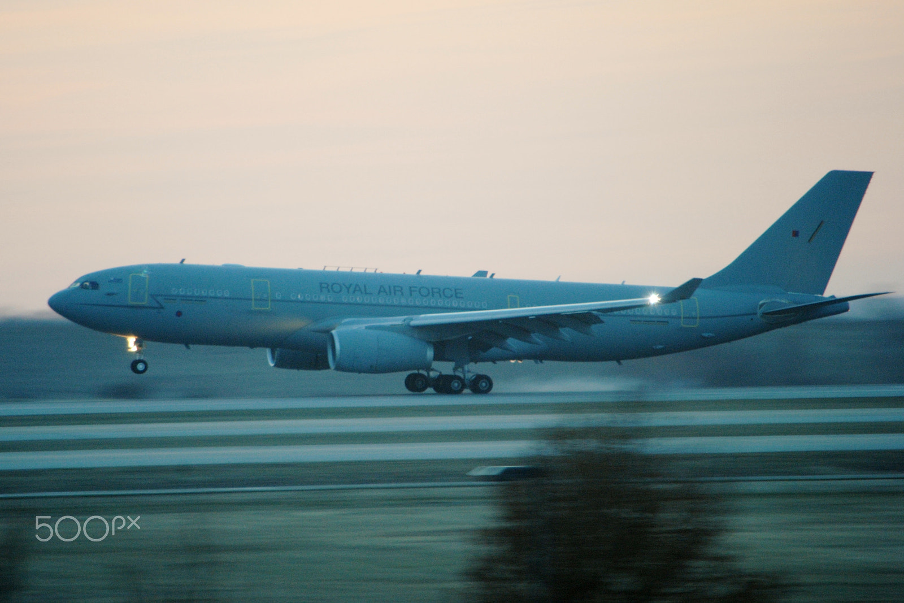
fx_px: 11300
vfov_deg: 3.1
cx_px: 452
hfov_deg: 4.6
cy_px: 302
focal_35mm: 450
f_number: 5.6
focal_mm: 300
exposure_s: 1/25
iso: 400
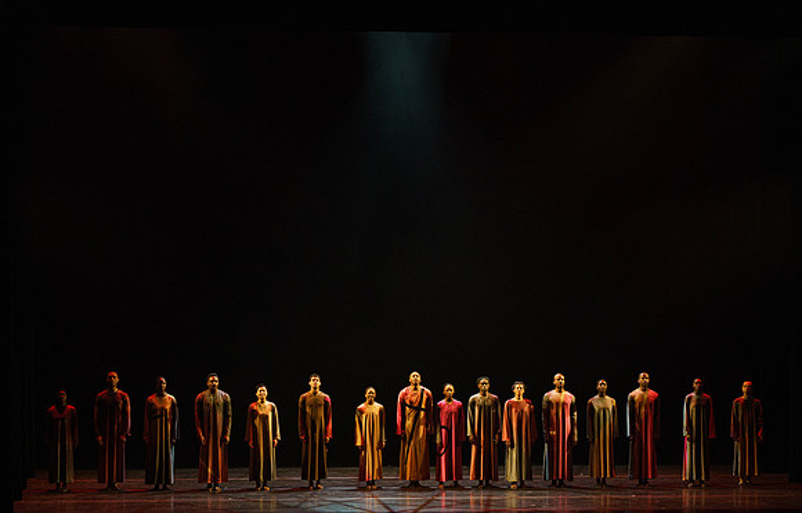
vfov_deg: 12.8
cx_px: 401
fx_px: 2293
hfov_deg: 19.8
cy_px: 263
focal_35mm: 104
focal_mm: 100
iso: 6400
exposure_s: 1/250
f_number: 5.6
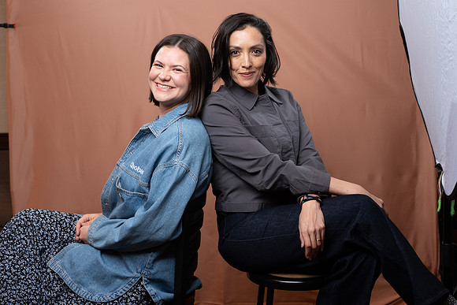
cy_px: 152
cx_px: 228
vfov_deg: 26.0
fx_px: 660
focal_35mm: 52
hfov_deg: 38.2
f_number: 4
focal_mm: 52
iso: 320
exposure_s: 1/160
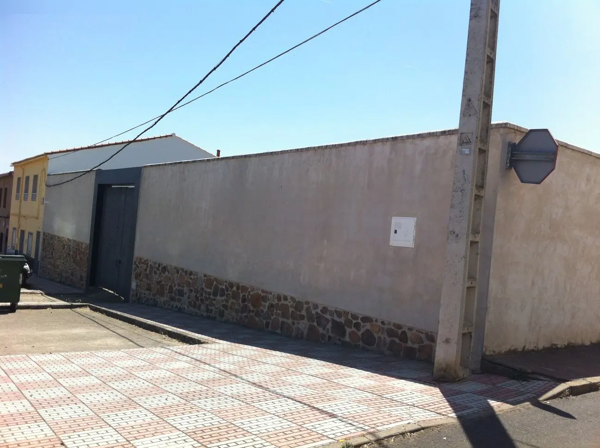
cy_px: 224
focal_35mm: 35
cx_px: 300
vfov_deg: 40.6
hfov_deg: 52.7
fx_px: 606
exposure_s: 1/1117
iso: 80
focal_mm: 3.85
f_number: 2.8
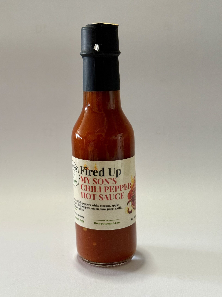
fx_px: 410
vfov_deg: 39.7
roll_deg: +1.7
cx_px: 111
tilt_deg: -12.6
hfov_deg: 30.3
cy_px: 148
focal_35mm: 48
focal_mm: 6.76
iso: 250
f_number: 1.78
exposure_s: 1/59
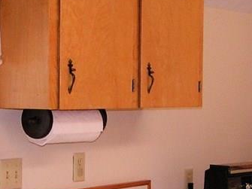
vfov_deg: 12.7
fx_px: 844
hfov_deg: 17.0
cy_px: 146
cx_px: 95
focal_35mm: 116
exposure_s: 1/40
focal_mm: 5.8
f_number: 2.8
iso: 100
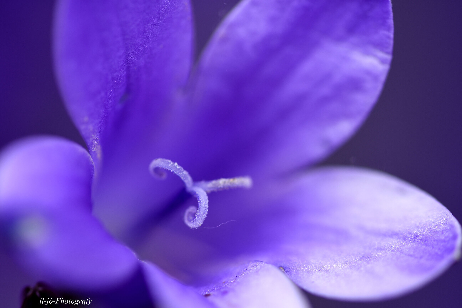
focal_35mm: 158
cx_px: 231
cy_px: 154
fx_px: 2021
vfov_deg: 8.7
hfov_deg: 13.0
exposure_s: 1/400
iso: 220
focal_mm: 105
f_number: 5.6
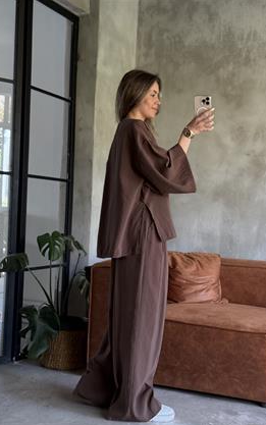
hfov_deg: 24.9
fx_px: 603
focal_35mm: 52
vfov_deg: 38.9
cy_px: 216
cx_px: 151
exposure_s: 1/60
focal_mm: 6.76
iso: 200
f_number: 1.78
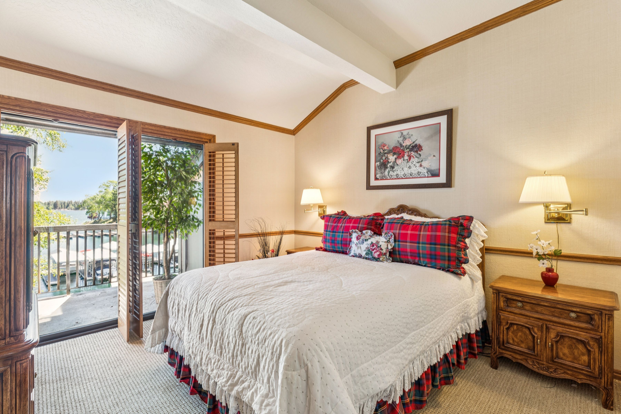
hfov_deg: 96.0
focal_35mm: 16
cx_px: 310
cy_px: 207
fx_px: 279
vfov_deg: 73.1
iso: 100
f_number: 13
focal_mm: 16.2
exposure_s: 1/2.5
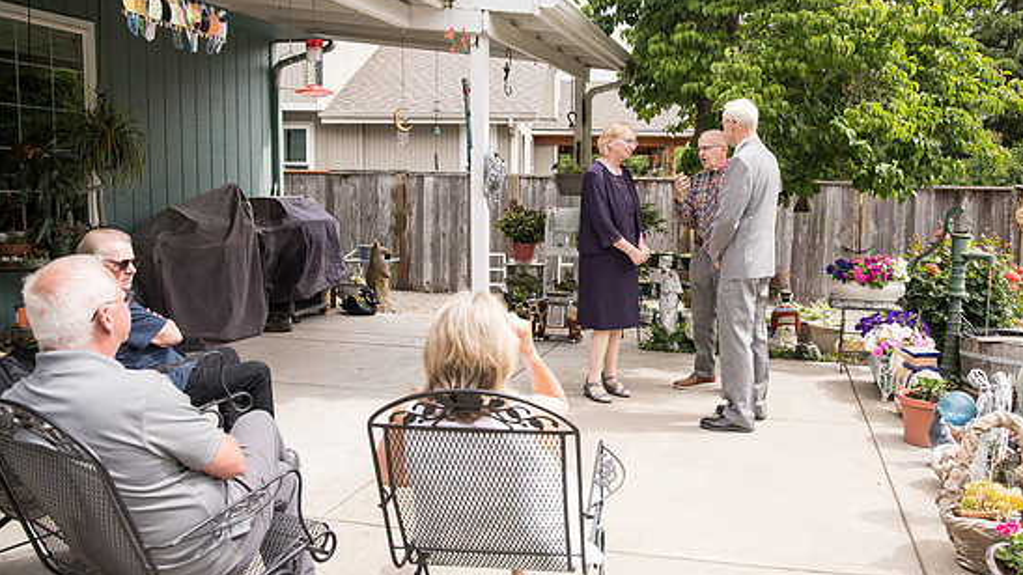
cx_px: 627
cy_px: 265
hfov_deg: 61.9
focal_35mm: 31
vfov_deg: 37.7
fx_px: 841
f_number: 4.5
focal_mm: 24
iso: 200
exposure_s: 1/500
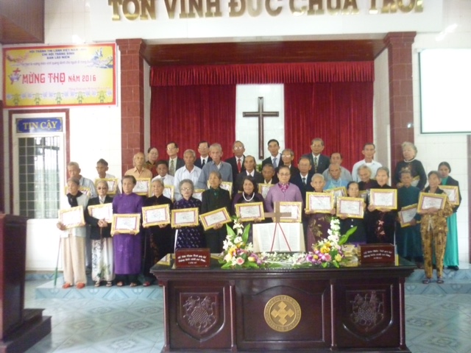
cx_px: 236
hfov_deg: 55.4
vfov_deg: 42.9
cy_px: 176
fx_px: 449
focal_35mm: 33
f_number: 2.8
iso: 800
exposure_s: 1/50
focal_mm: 5.5
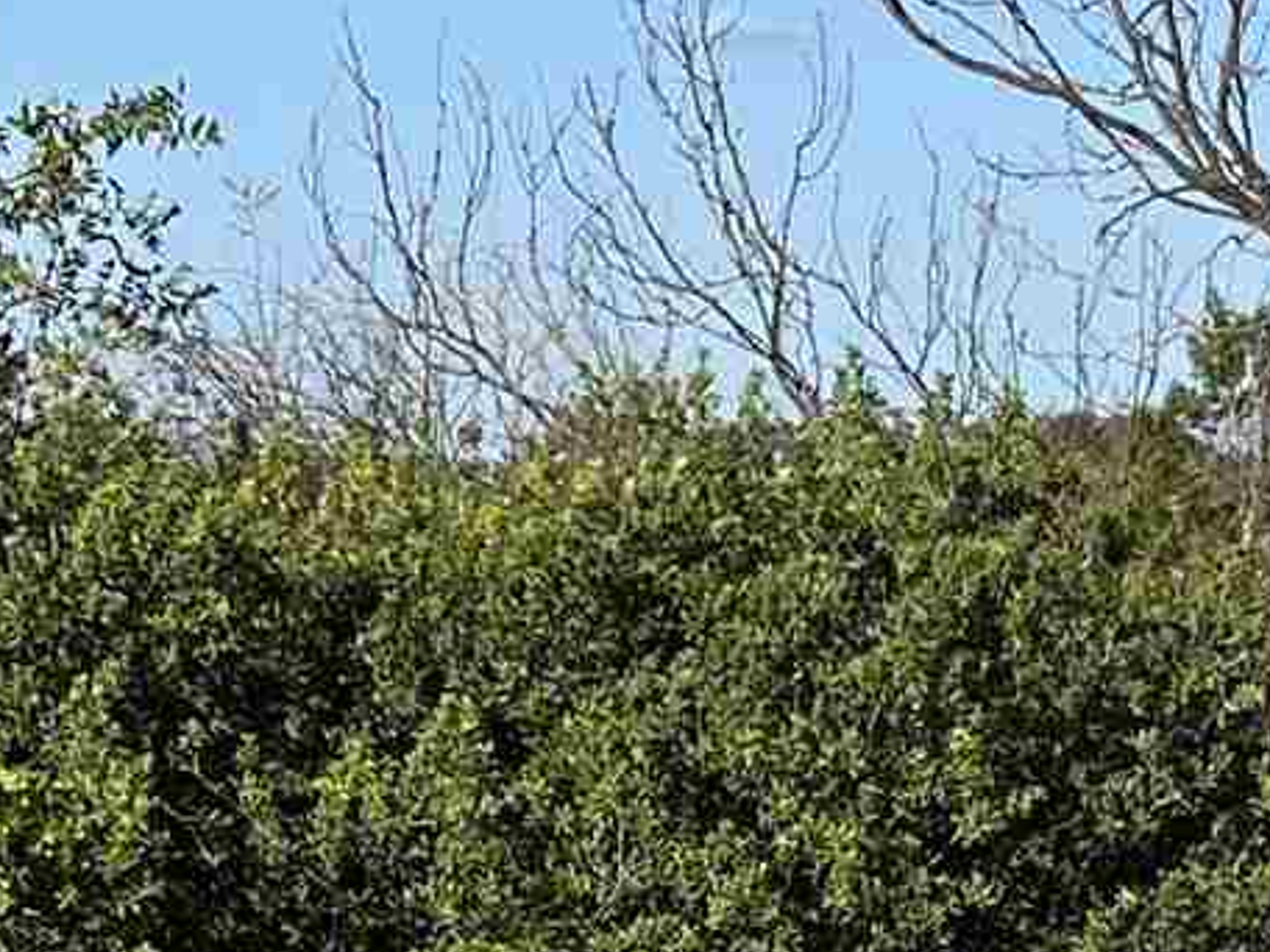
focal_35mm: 175
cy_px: 1264
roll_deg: -1.5
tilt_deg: -7.5
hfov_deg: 11.3
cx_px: 994
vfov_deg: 8.4
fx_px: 6420
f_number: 1.5
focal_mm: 5.7
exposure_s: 1/2513
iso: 50
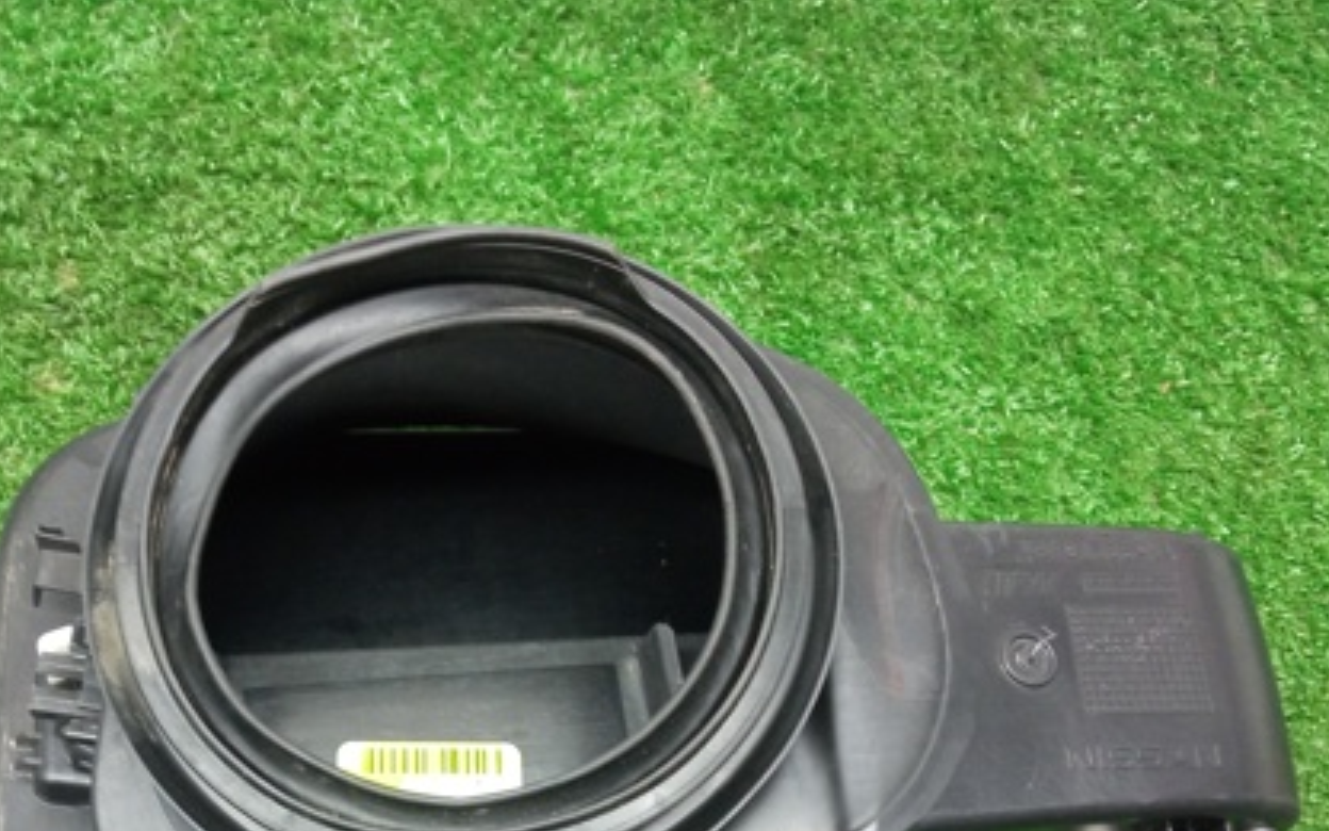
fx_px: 1594
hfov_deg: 44.9
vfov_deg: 28.0
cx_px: 495
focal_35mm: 44
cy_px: 762
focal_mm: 3.79
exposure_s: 1/25
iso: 658
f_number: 2.2
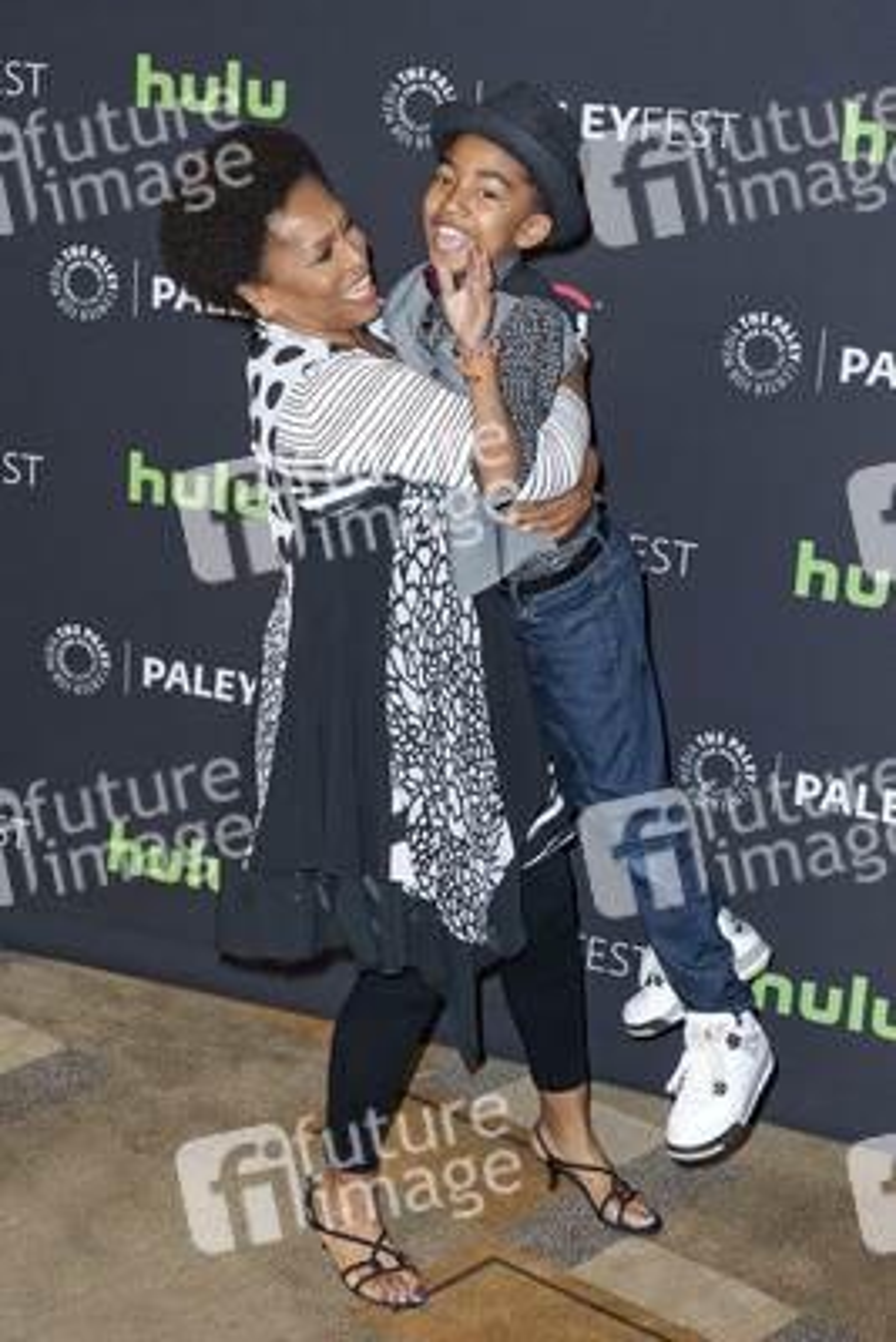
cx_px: 448
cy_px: 671
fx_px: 2611
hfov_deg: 19.5
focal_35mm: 70
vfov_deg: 28.8
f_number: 5.6
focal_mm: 70
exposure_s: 1/320
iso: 640
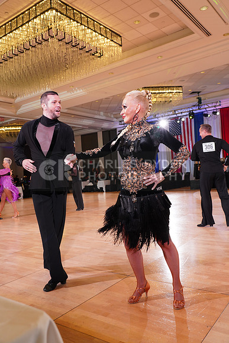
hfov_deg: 45.0
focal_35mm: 29
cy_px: 172
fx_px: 277
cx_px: 114
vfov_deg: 63.6
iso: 1600
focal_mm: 29
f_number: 5
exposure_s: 1/160
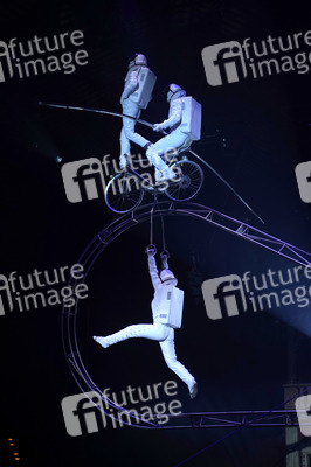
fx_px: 973
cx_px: 156
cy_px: 234
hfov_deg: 18.2
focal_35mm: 75
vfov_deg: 27.0
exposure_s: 1/500
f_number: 3.2
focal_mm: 75
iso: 1000
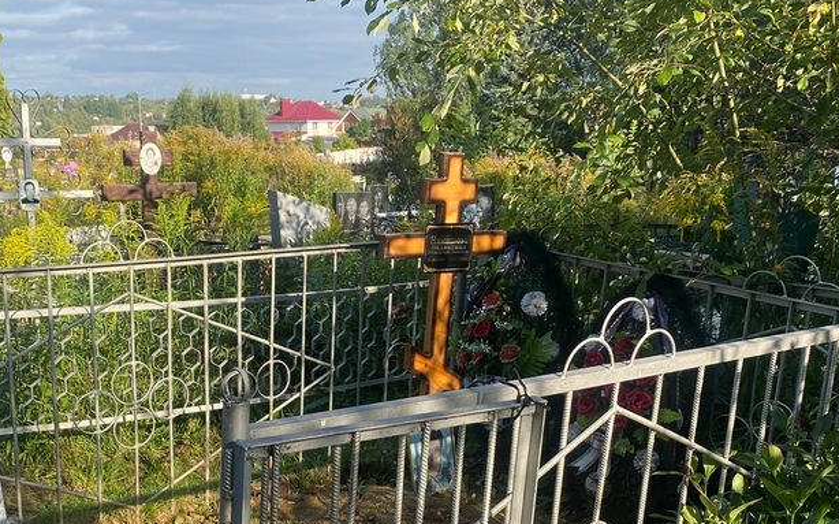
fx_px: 1051
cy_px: 419
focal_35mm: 46
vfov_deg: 27.4
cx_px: 303
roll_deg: -0.2
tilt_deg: -14.5
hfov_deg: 43.1
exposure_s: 1/942
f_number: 1.8
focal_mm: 4.25
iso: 32
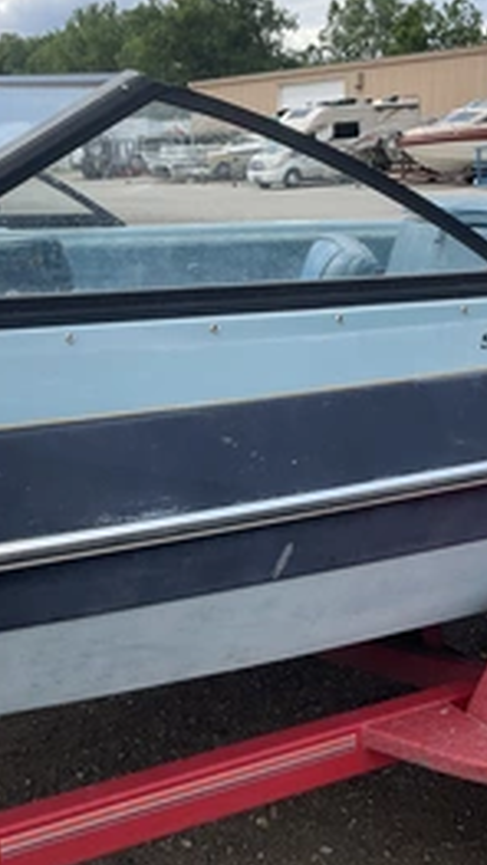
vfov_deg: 42.8
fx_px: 1102
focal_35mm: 48
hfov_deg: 24.9
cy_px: 391
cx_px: 191
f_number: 1.8
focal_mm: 3
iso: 25
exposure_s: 1/770
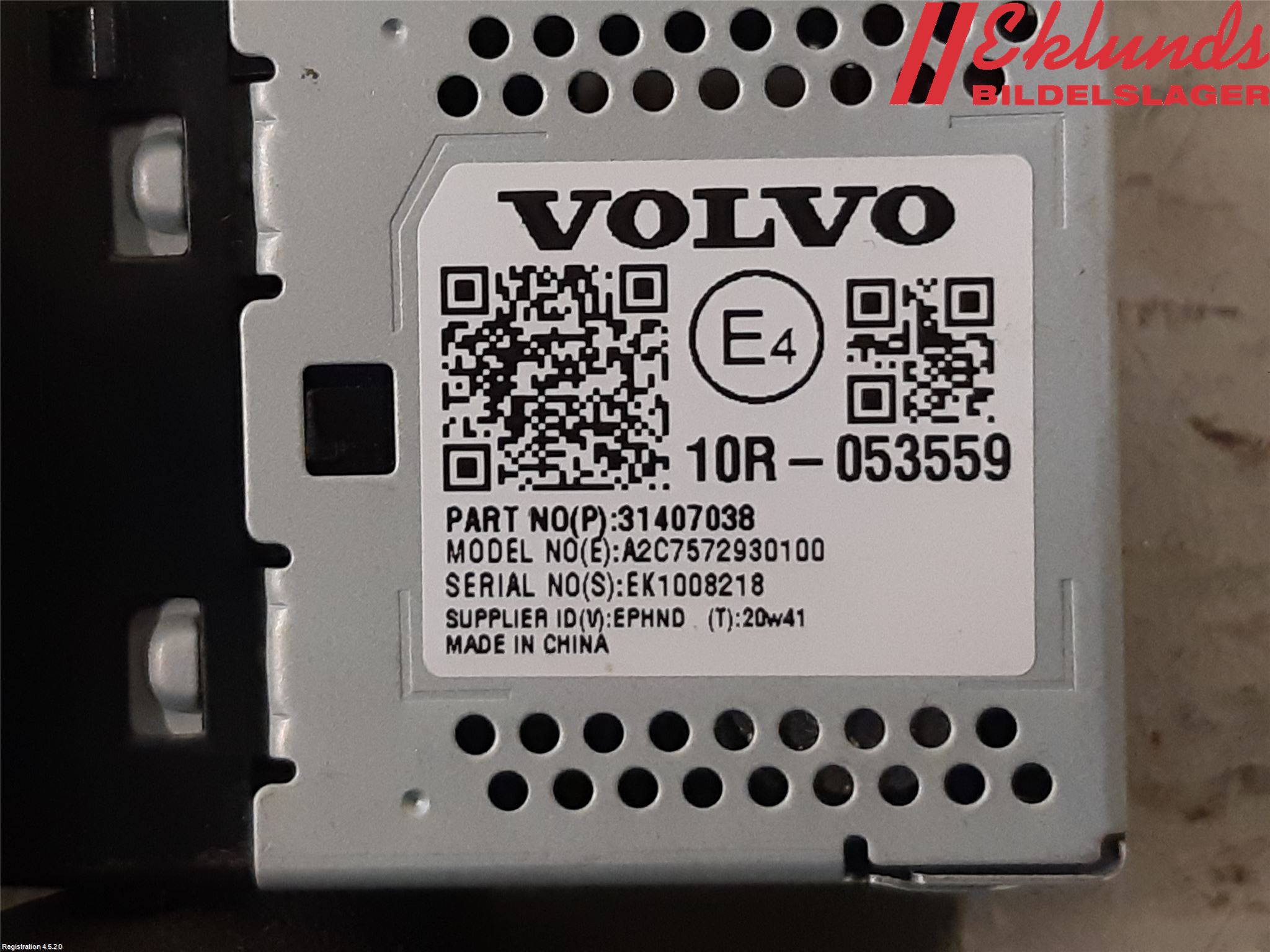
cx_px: 635
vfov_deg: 53.1
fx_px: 954
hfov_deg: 67.3
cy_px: 476
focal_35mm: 26
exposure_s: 1/50
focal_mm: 3.93
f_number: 1.7
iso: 200
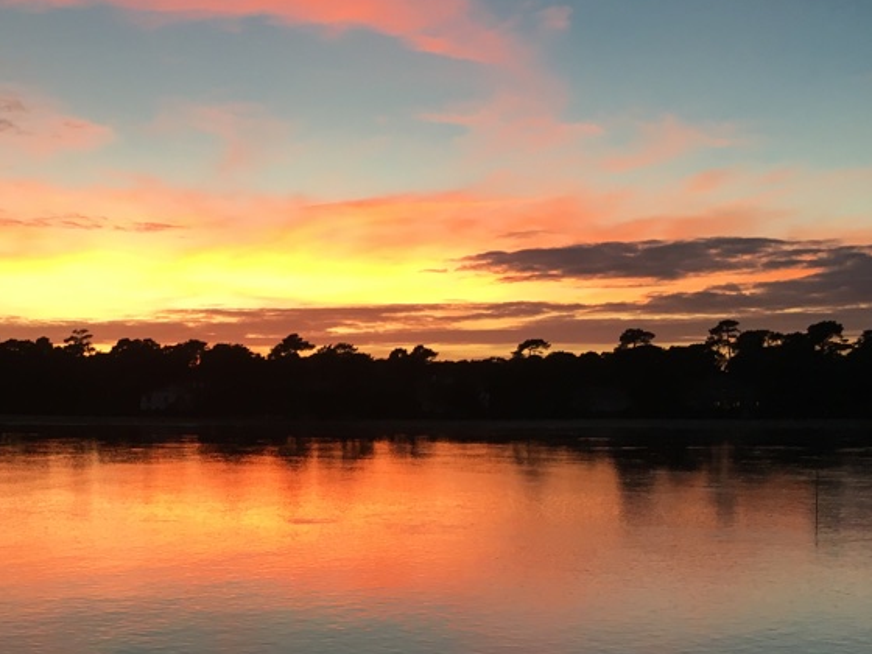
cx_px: 162
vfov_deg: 27.4
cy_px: 438
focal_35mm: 53
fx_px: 1335
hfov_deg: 34.9
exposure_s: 1/33
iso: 25
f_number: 2.2
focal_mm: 4.15
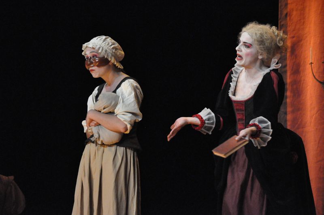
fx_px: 1415
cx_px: 162
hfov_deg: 13.1
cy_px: 108
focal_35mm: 158
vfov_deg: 8.7
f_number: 5.6
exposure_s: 1/60
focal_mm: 105
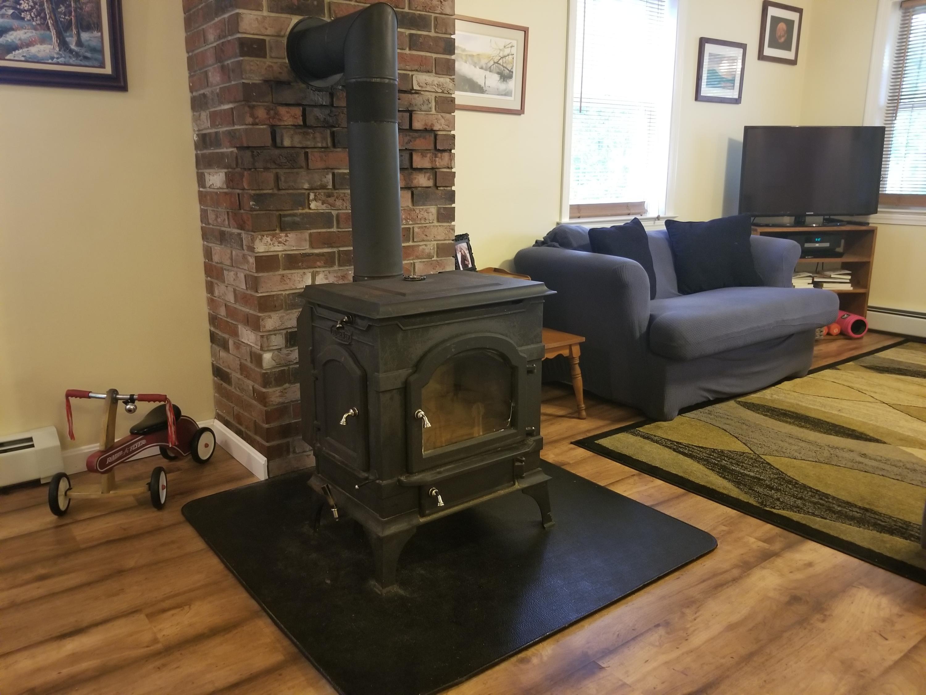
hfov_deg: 67.3
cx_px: 463
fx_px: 696
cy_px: 348
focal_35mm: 26
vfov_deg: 53.1
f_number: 1.7
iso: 200
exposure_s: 1/15
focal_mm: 4.25
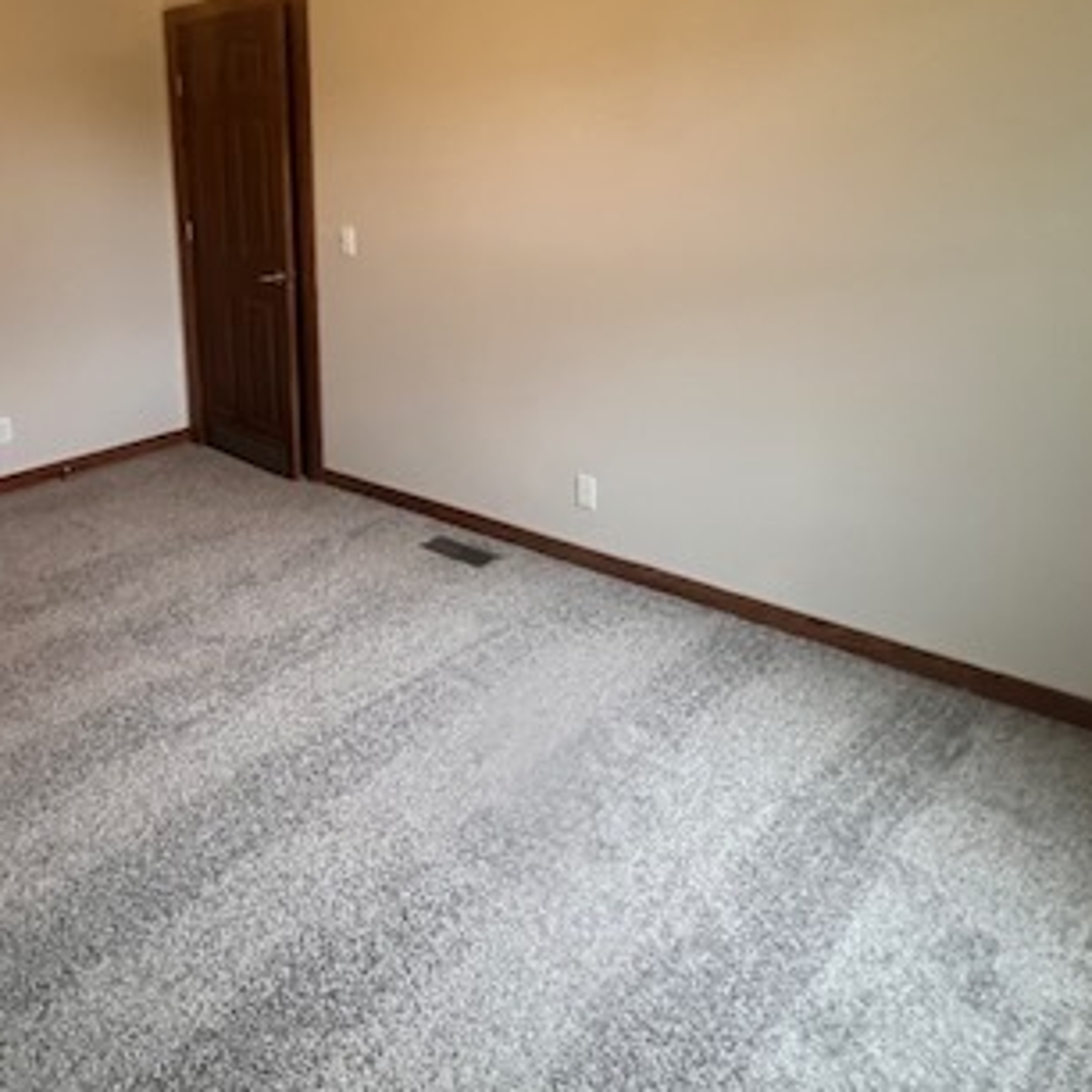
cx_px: 339
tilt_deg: -12.3
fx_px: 857
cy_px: 382
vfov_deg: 63.7
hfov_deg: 62.9
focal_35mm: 24
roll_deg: +3.1
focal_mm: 1.57
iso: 320
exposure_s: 1/60
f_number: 1.8
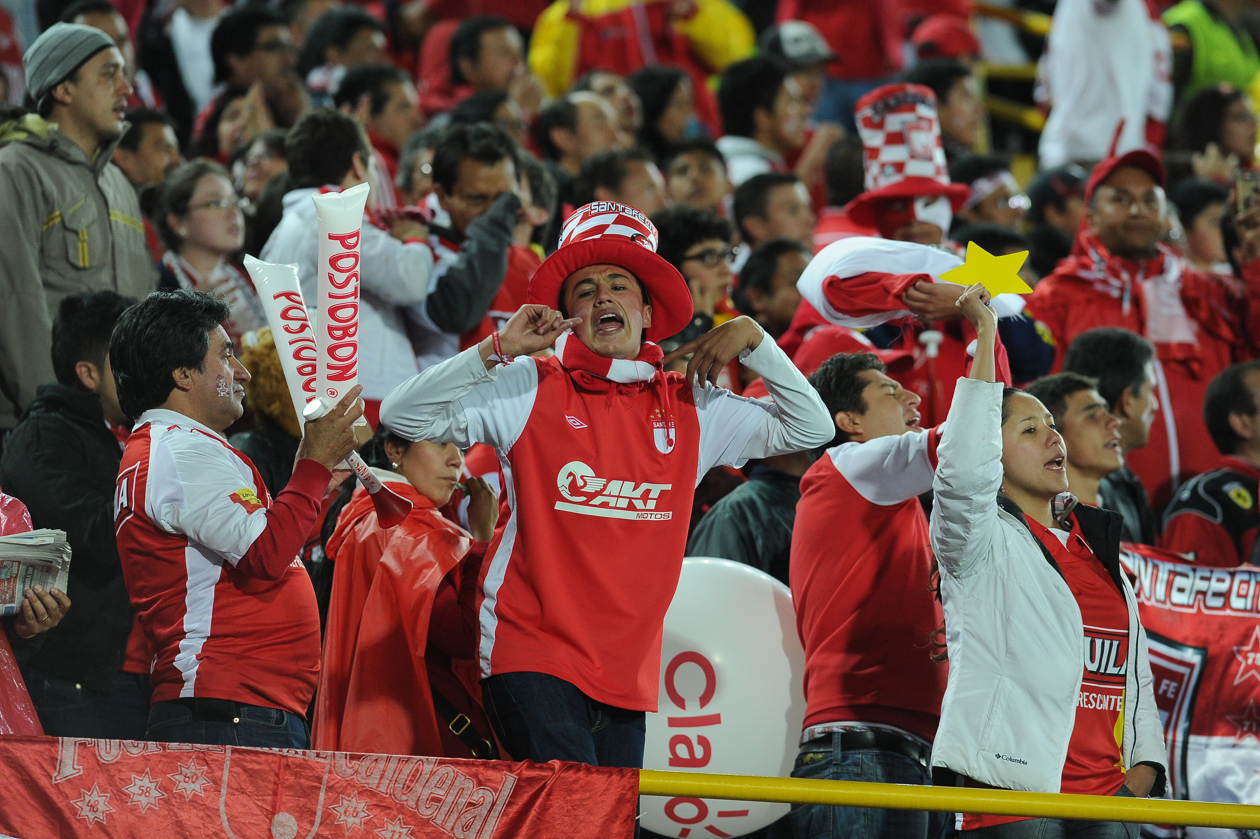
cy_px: 420
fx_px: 10493
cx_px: 630
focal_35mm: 300
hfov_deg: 6.9
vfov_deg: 4.6
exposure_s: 1/640
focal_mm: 300
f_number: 4
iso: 2500
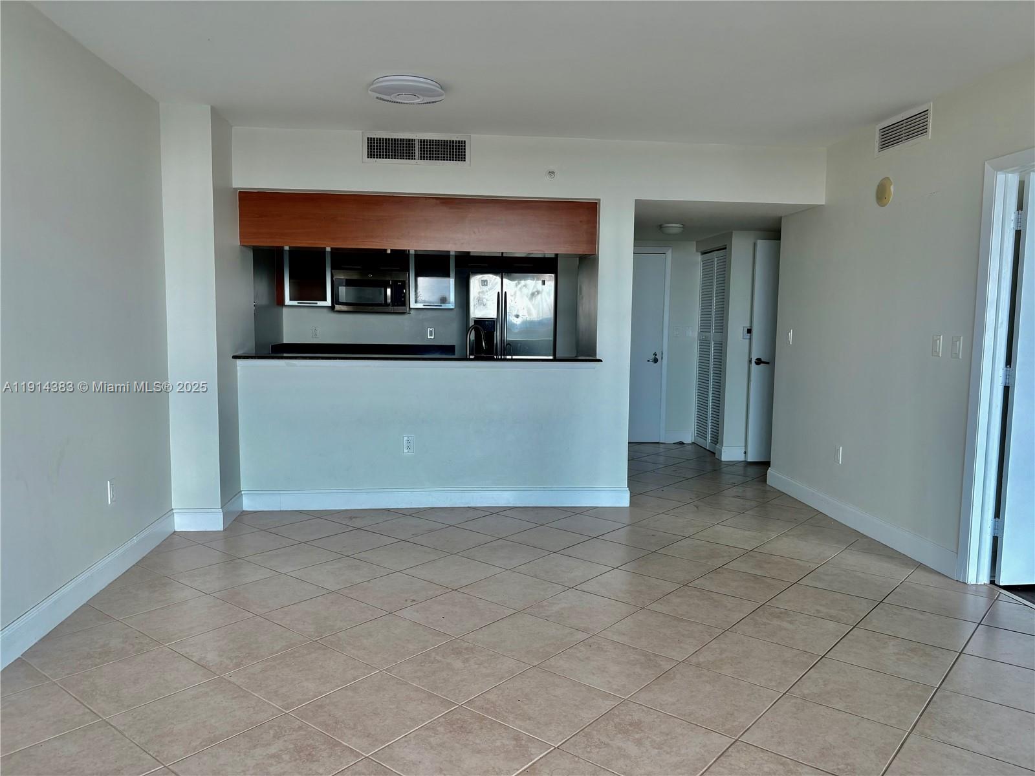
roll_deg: -0.3
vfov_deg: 53.1
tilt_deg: -5.1
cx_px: 518
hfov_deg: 67.3
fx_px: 777
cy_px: 388
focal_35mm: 26
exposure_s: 1/122
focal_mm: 5.96
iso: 40
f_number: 1.6
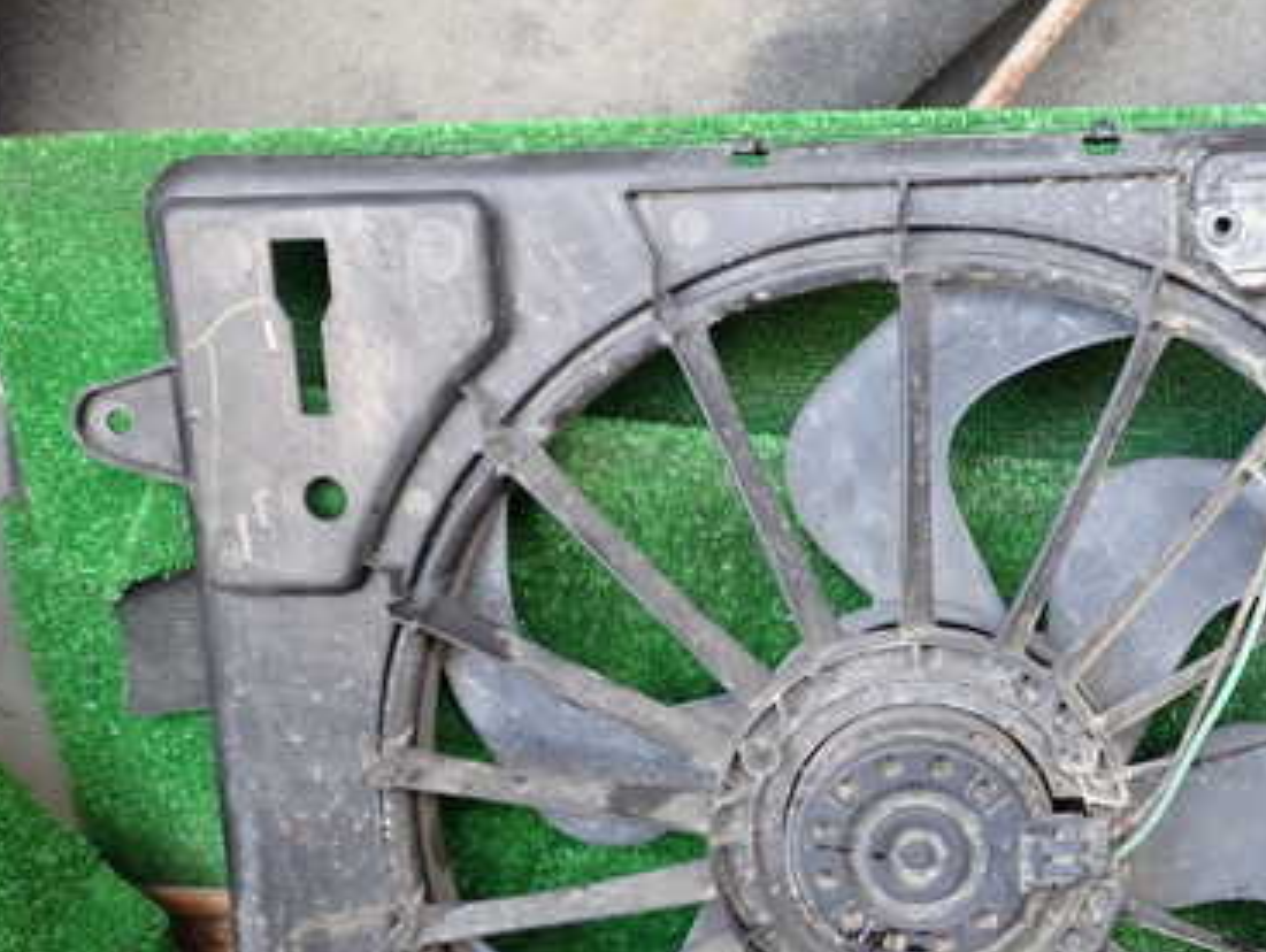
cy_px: 655
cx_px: 845
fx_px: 1794
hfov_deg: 38.4
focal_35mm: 49
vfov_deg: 29.5
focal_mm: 5.4
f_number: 2.3
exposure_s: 1/50
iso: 200
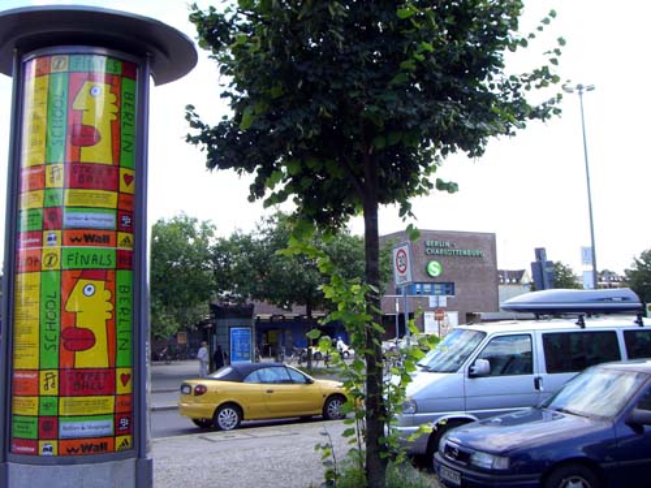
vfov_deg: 37.7
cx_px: 326
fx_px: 715
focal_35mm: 38
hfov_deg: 49.0
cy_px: 244
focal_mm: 6.2
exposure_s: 1/125
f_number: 4.3
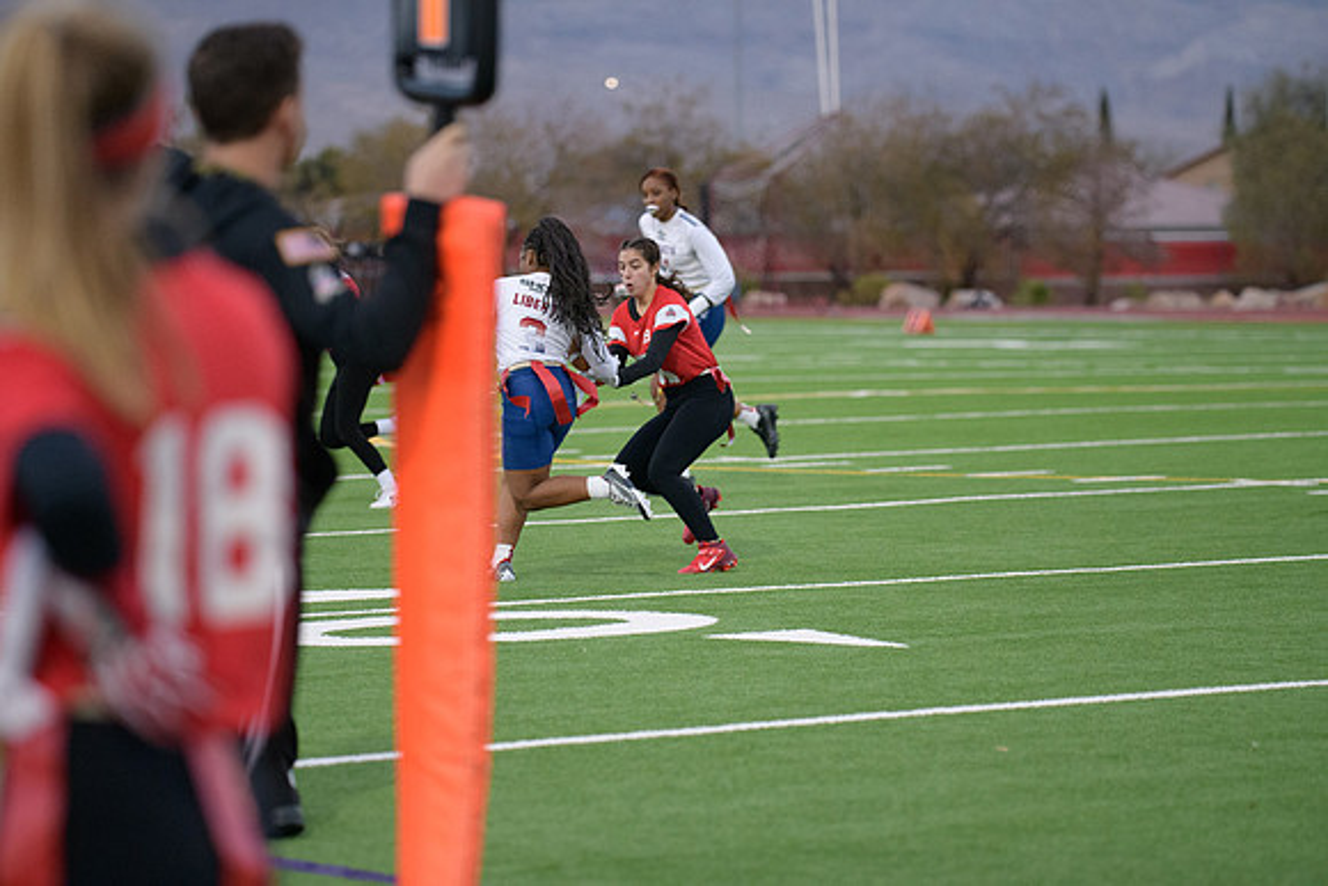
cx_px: 664
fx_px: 5350
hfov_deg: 14.2
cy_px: 443
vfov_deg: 9.5
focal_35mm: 145
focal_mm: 145
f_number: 2.8
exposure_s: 1/3200
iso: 4000
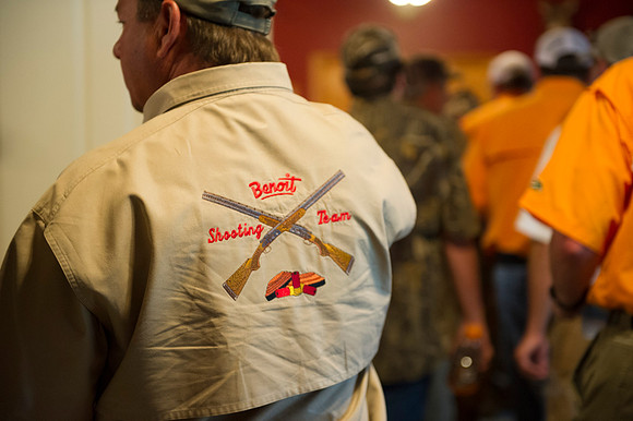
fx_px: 1160
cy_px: 210
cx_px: 316
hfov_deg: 30.5
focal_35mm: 66
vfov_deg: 20.6
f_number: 2.8
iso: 3200
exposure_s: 1/60
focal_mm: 66
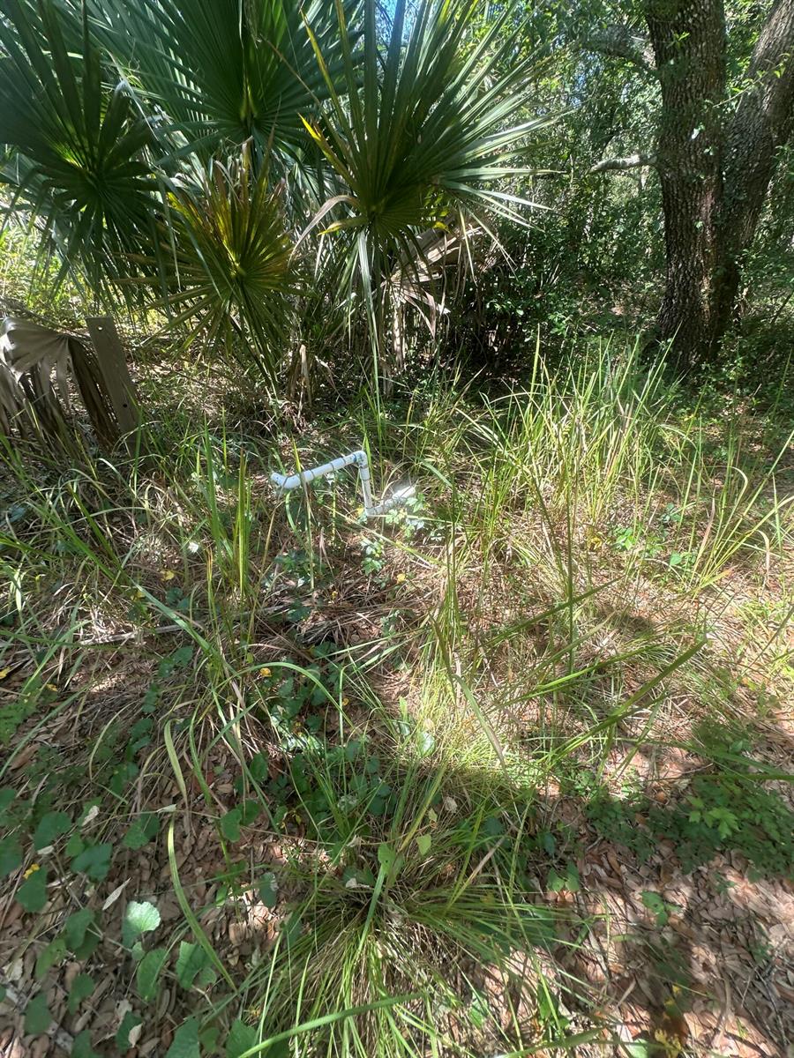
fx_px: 428
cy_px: 529
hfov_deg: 85.7
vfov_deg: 102.1
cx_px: 397
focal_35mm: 14
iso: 40
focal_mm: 2.22
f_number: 2.2
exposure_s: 1/182
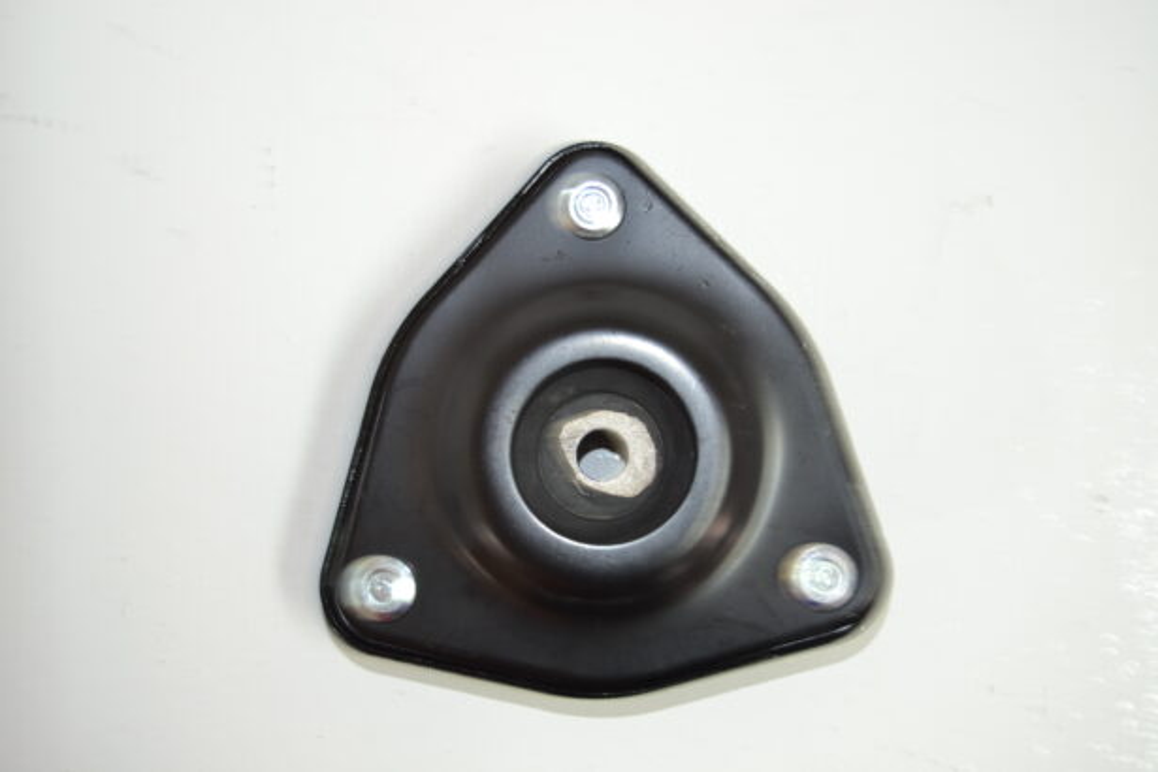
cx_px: 579
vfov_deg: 28.1
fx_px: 1544
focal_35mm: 48
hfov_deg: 41.1
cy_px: 386
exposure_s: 1/8
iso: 200
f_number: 4.5
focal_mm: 32
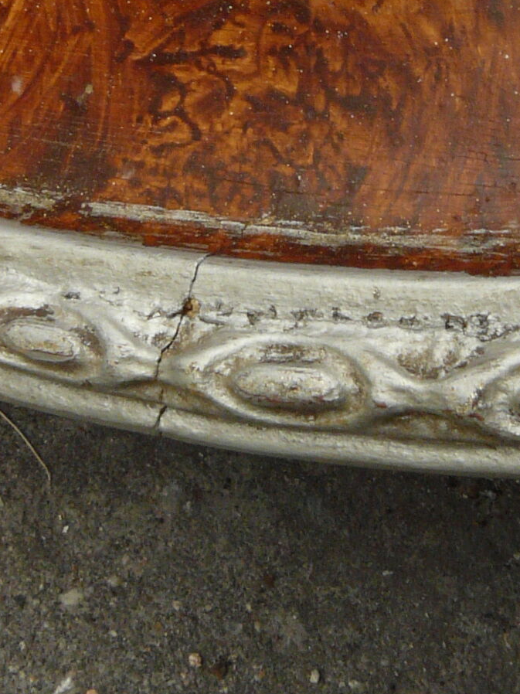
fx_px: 1643
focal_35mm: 82
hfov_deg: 17.9
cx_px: 359
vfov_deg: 23.3
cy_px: 94
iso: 160
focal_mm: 4.7
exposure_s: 1/30
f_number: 8
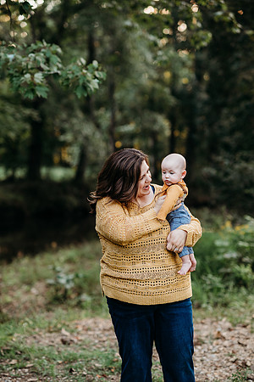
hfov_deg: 16.1
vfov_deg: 23.9
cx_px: 127
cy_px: 191
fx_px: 900
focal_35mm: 85
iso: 200
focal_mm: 85
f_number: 2.2
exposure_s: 1/200
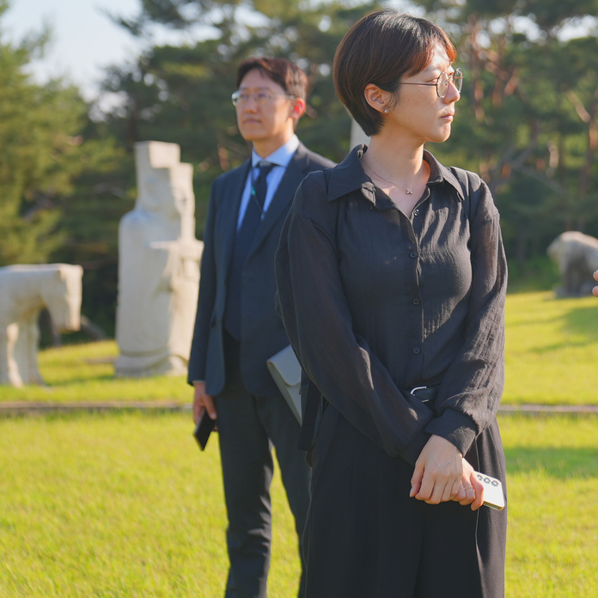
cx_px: 584
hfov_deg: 19.0
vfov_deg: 19.5
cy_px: 233
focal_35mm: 89
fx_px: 1739
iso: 80
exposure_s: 1/500
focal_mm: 52
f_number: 2.8
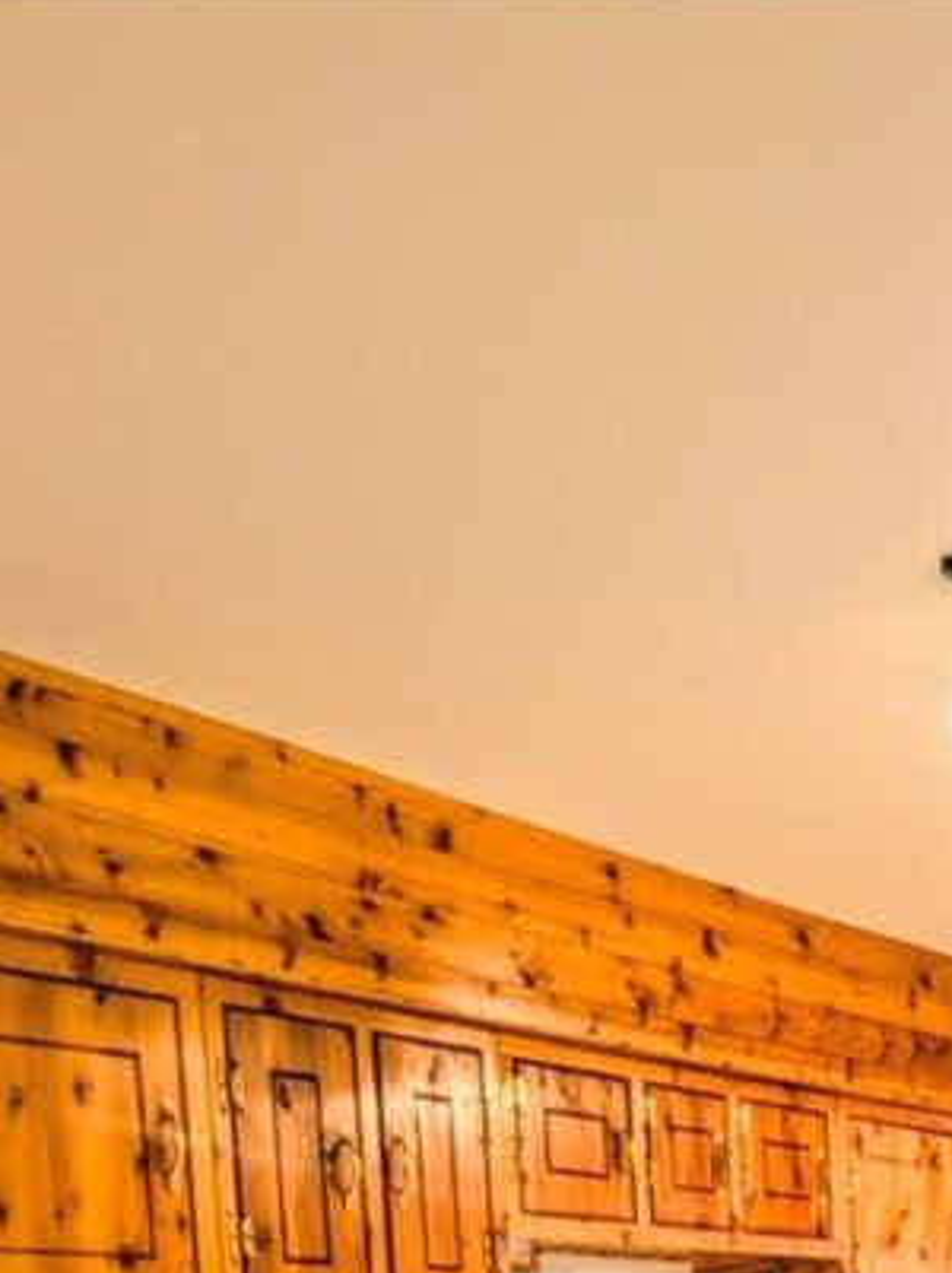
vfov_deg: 32.9
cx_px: 441
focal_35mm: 42
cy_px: 1663
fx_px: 1543
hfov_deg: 34.3
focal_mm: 2.02
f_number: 1.7
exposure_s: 1/17.1
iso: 51
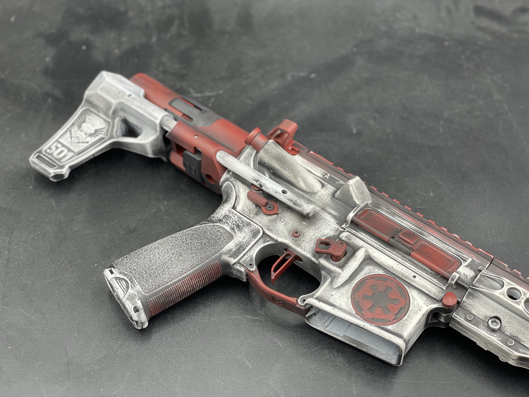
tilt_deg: -49.4
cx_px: 264
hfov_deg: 36.8
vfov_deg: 28.0
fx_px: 795
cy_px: 198
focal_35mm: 52
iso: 125
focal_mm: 6
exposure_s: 1/122
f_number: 2
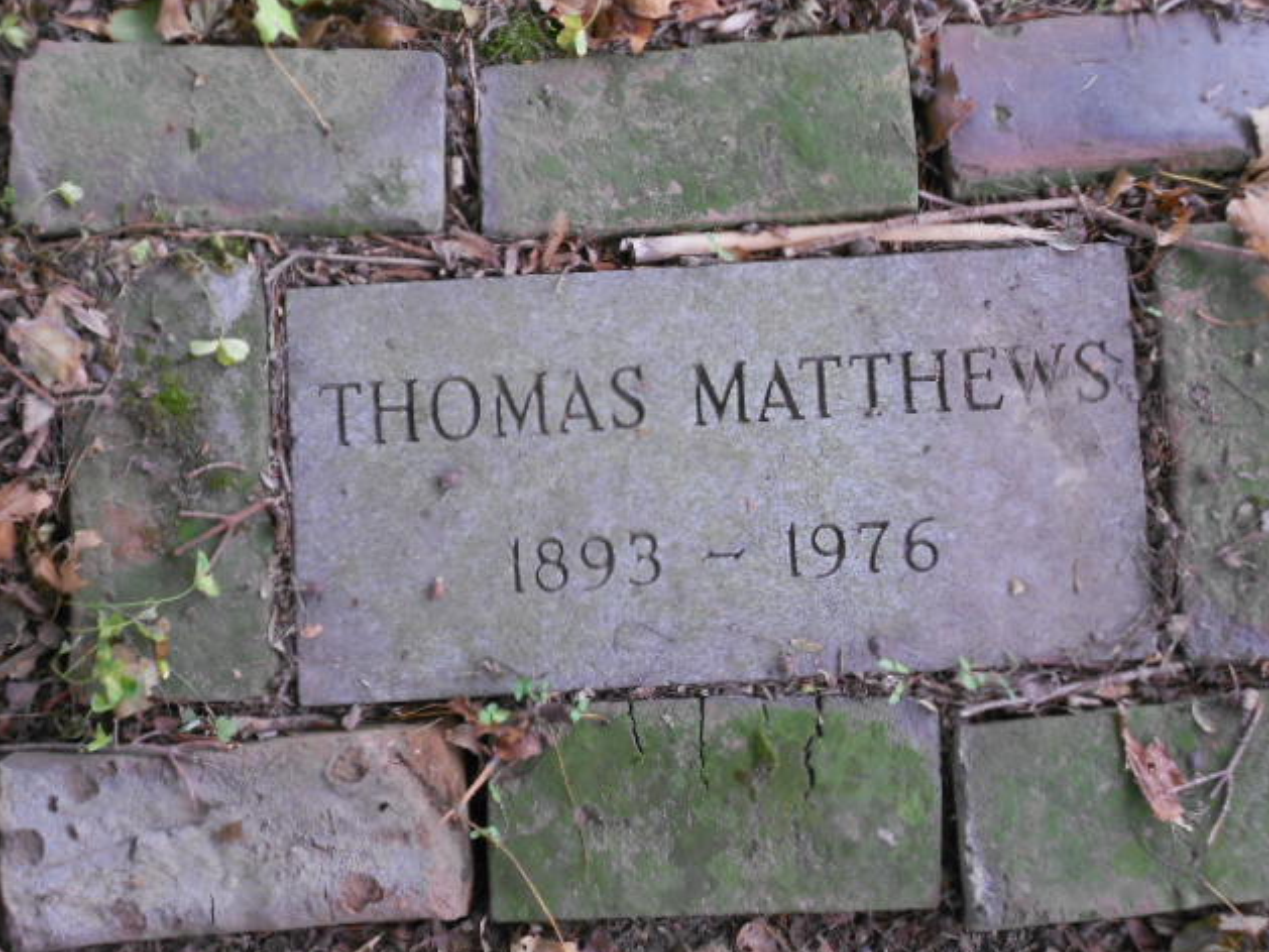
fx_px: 2090
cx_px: 629
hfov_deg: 33.8
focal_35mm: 57
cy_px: 478
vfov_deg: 25.7
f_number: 4.9
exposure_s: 1/30
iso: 160
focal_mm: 10
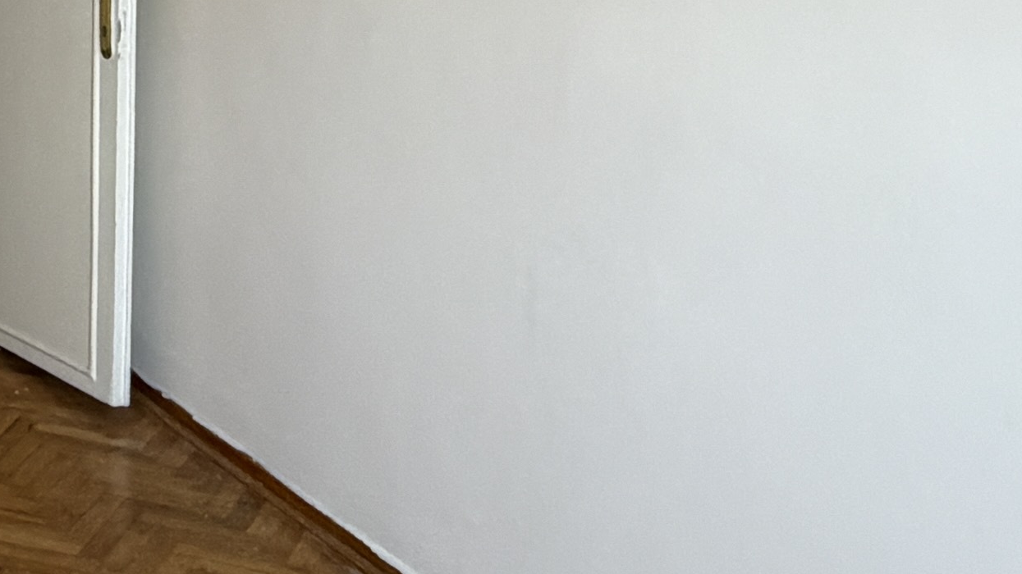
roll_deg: +1.1
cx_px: -240
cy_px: -121
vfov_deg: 16.5
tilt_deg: -4.4
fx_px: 1897
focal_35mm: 70
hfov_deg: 26.4
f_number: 2.2
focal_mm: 2.22
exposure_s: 1/121
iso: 160
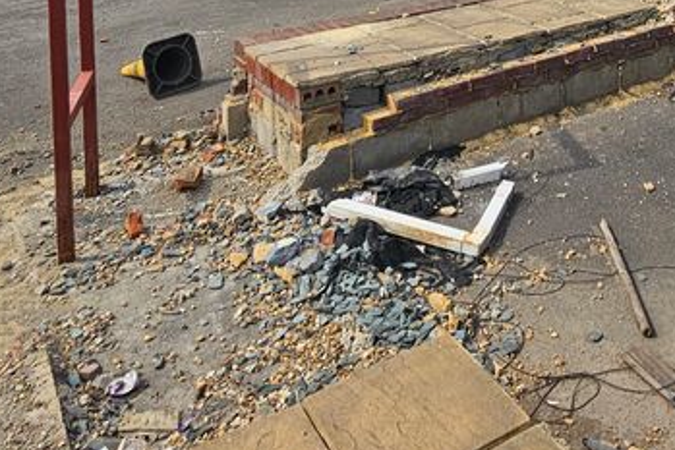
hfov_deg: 43.0
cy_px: -202
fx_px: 807
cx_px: 555
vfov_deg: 24.9
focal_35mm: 43
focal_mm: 2.2
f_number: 2.2
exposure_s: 1/3309
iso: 50
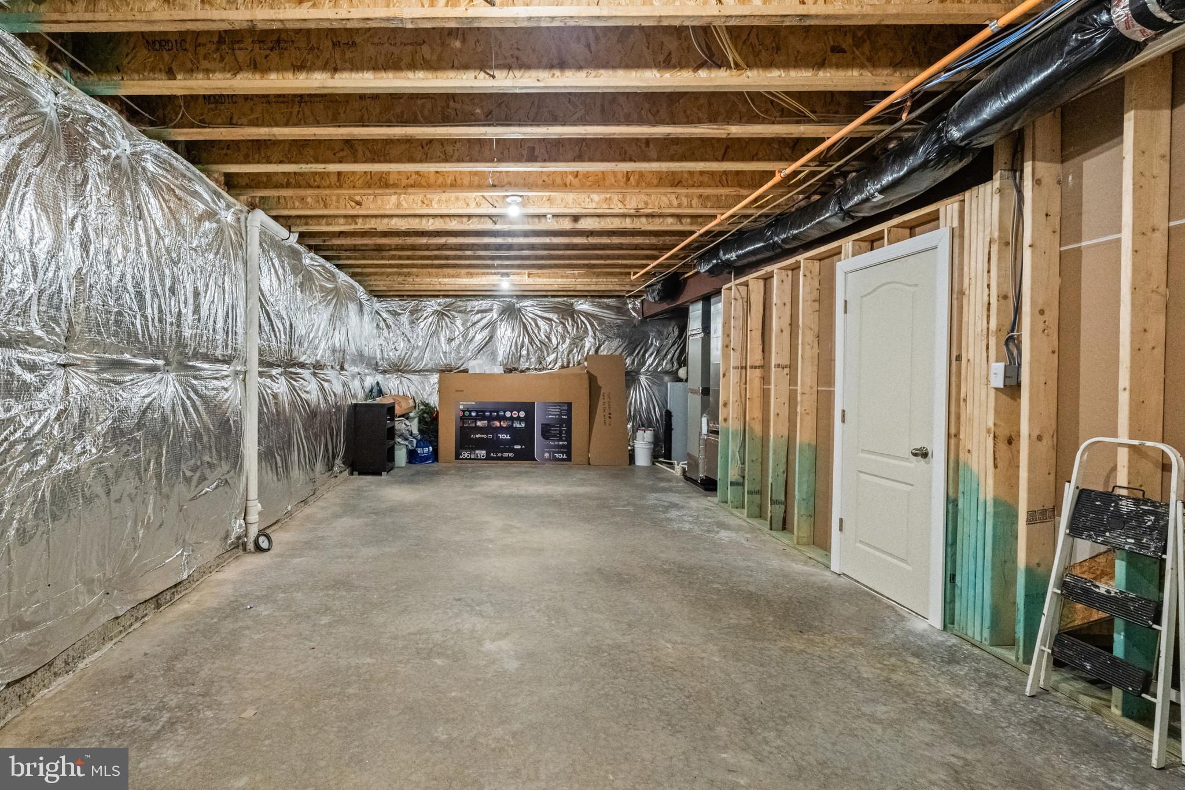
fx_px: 527
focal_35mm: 16
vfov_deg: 73.7
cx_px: 592
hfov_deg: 96.7
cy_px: 395
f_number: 8
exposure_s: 1/13
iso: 2500
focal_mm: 16
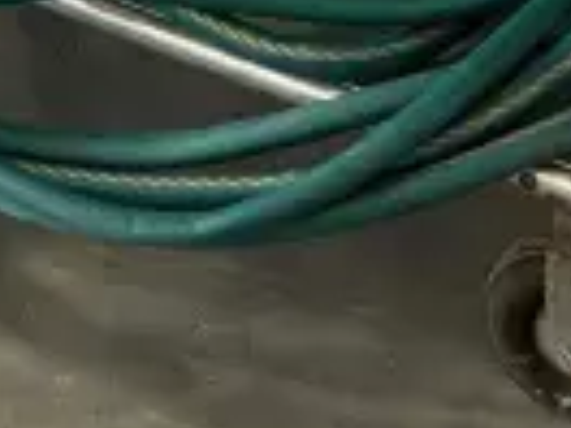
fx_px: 2870
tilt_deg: -17.6
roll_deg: +1.2
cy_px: -977
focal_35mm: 174
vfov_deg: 7.3
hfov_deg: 11.1
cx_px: -190
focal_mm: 6.86
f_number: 1.78
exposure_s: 1/121
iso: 64
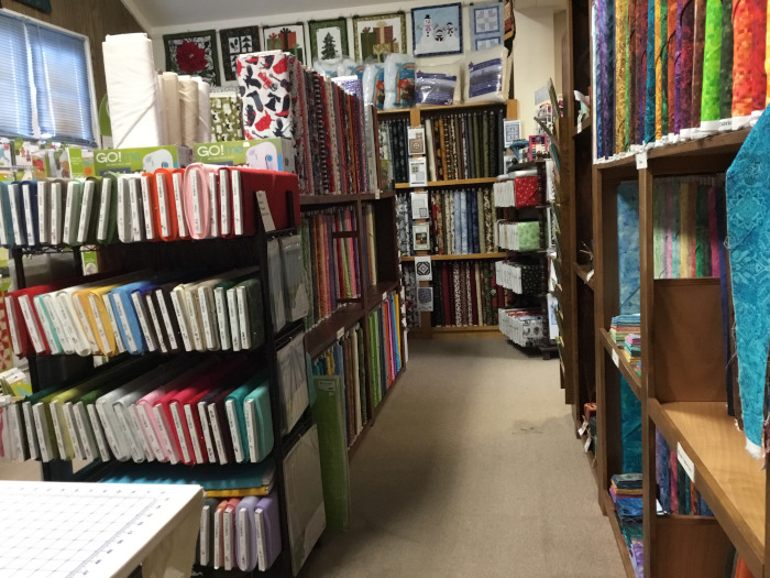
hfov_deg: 58.4
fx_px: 690
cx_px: 385
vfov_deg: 45.4
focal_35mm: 31
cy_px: 289
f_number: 2.4
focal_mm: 3.3
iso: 200
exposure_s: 1/24
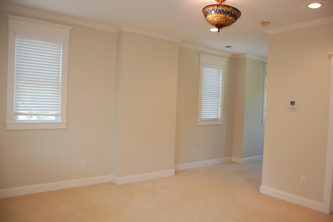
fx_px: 250
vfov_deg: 47.8
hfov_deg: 67.4
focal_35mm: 27
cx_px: 166
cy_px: 111
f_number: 3.5
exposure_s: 1/60
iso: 400
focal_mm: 18
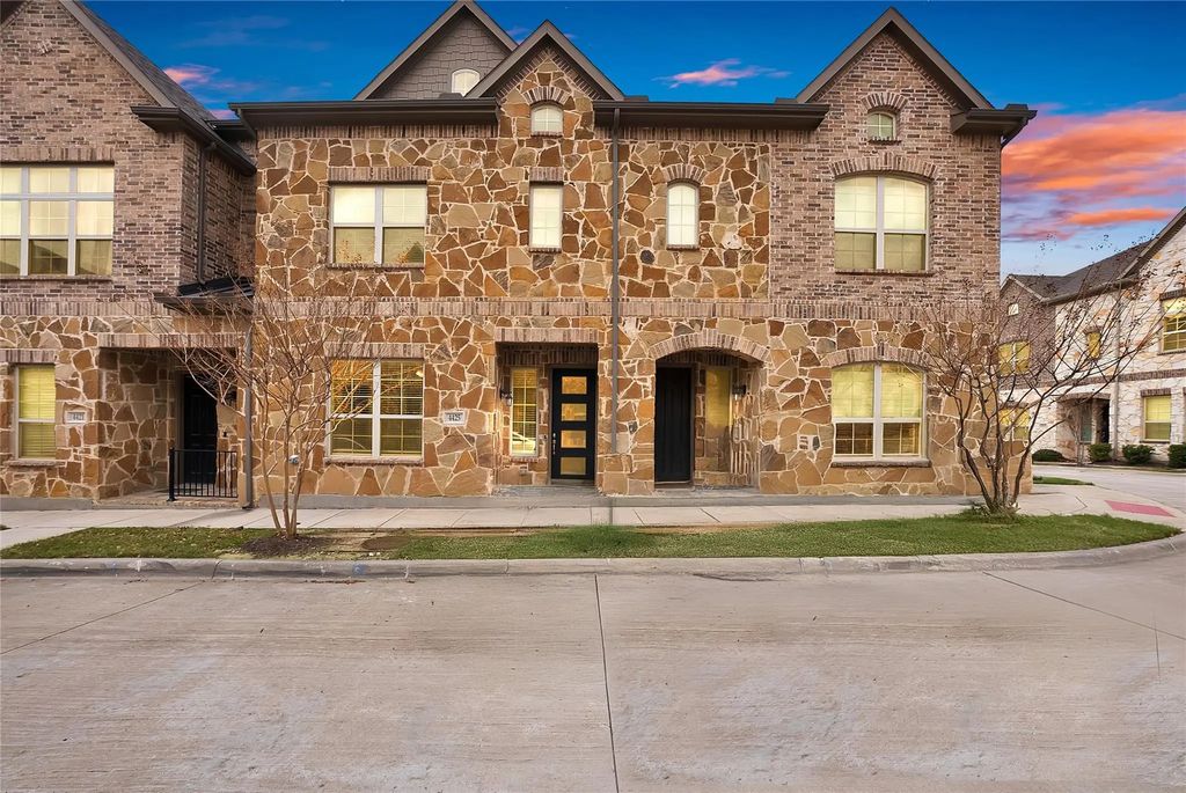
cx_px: 593
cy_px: 396
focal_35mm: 12
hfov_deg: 112.6
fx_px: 396
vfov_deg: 90.1
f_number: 9
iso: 640
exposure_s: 1/100
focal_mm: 12
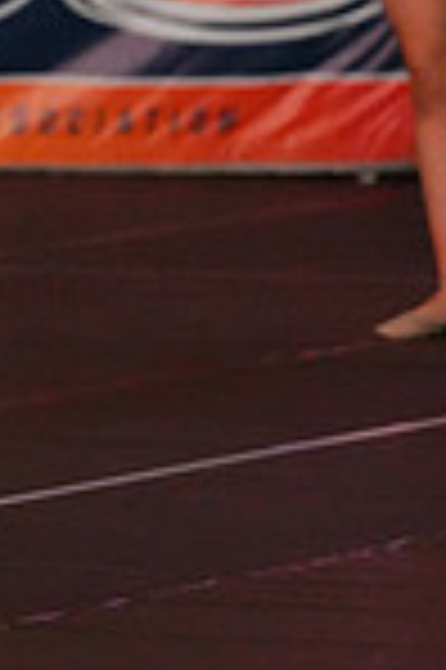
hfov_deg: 1.8
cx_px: -739
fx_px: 14509
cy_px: -38
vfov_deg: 2.6
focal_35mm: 779
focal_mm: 200
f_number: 4
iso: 16000
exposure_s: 1/1250
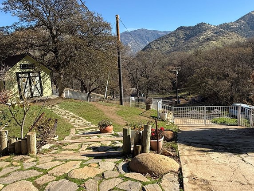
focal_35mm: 25
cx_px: 142
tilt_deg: -9.1
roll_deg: +2.2
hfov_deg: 69.1
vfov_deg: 54.9
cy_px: 93
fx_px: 183
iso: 50
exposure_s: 1/1145
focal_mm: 2.22
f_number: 2.2
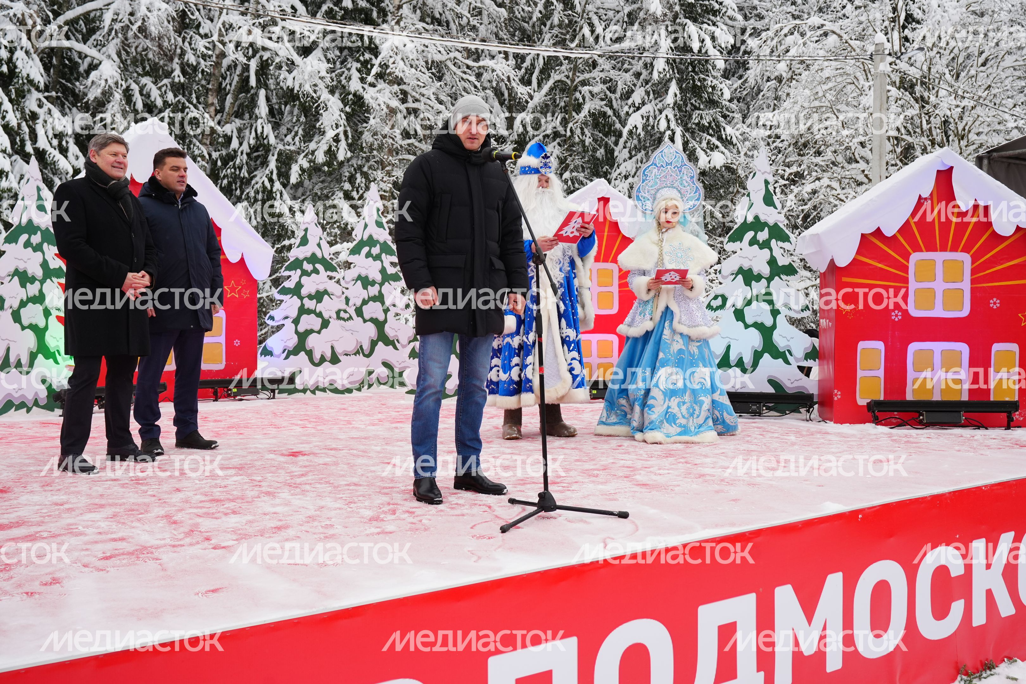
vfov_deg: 35.1
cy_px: 342
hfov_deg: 50.7
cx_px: 513
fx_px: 1083
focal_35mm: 38
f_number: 6.3
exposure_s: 1/320
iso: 640
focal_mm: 38
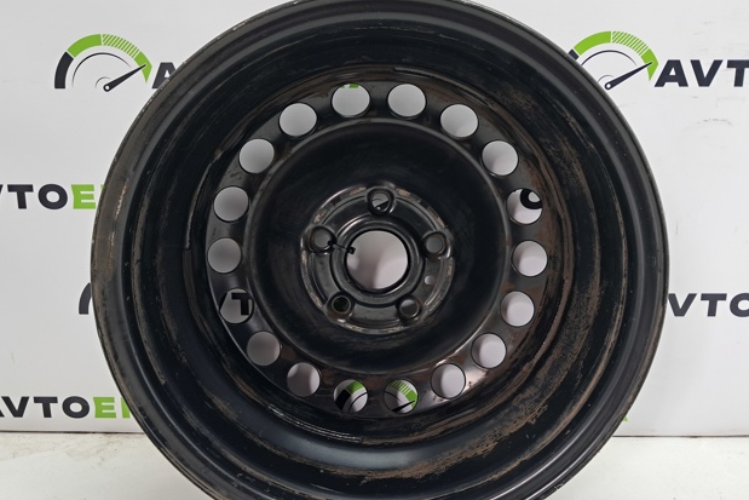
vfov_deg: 44.9
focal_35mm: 29
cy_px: 273
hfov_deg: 63.6
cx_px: 371
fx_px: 603
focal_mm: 4
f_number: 1.8
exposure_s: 1/50
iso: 80
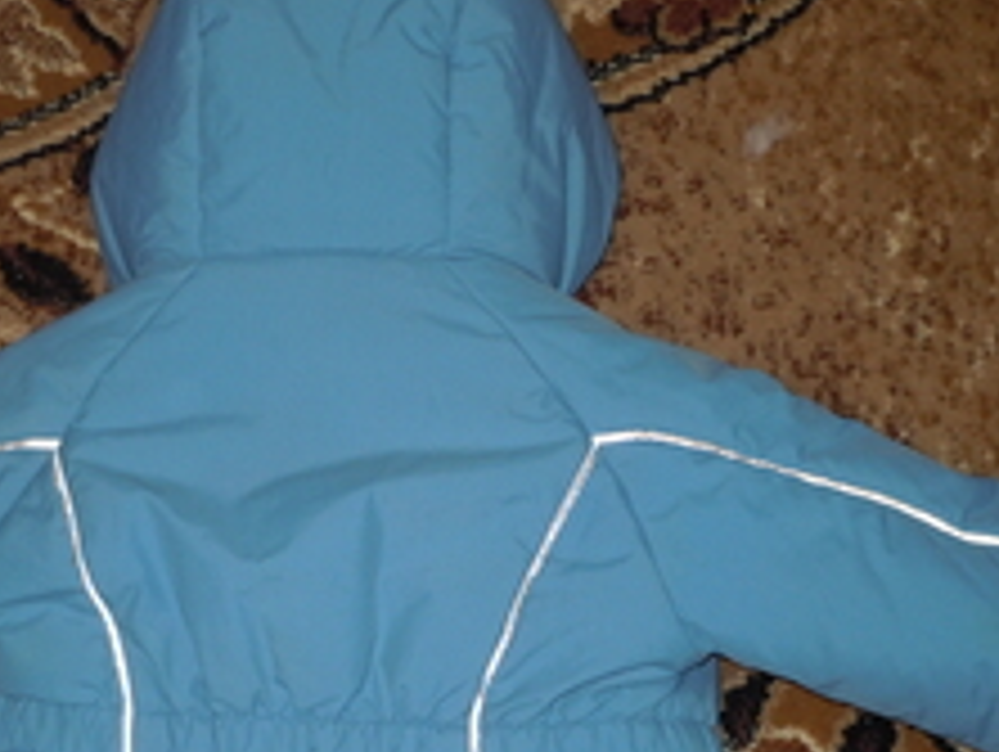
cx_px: 382
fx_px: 2282
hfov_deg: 24.6
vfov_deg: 18.6
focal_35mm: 79
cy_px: 567
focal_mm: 6.9
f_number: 4.3
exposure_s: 1/30
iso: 200
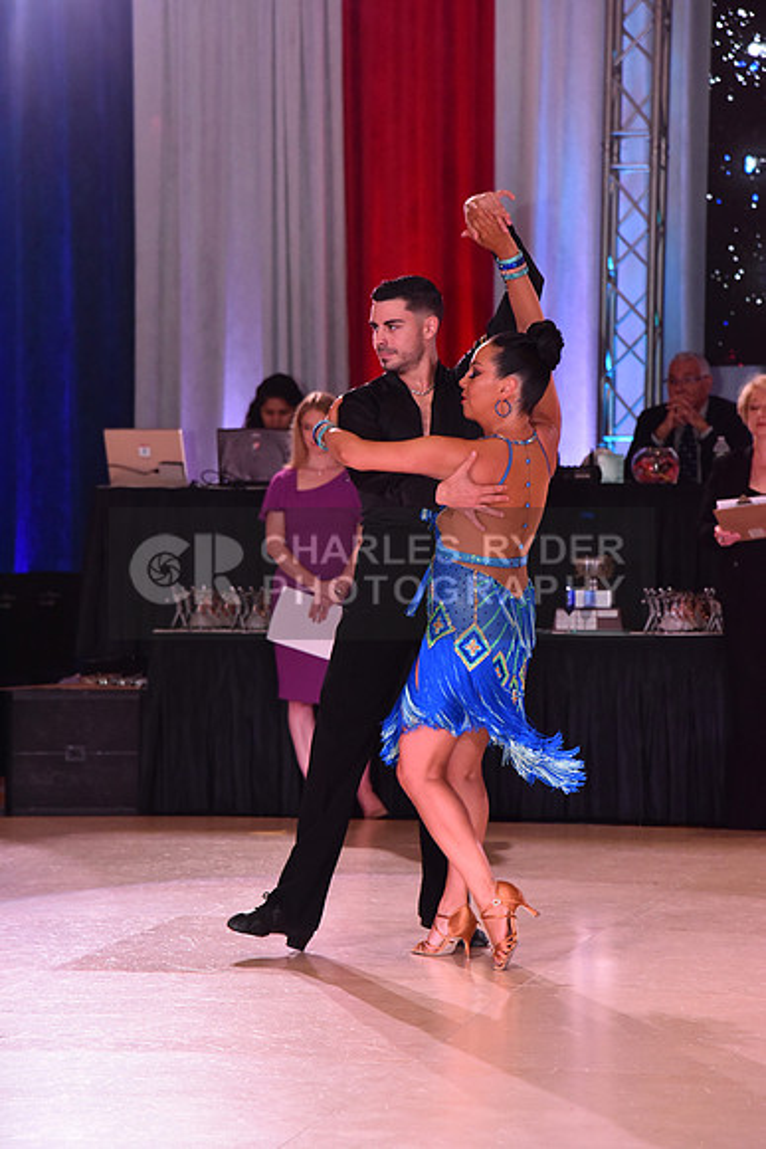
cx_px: 383
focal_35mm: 120
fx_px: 3827
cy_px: 574
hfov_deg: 11.4
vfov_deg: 17.1
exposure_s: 1/320
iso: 2500
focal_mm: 120
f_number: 6.3
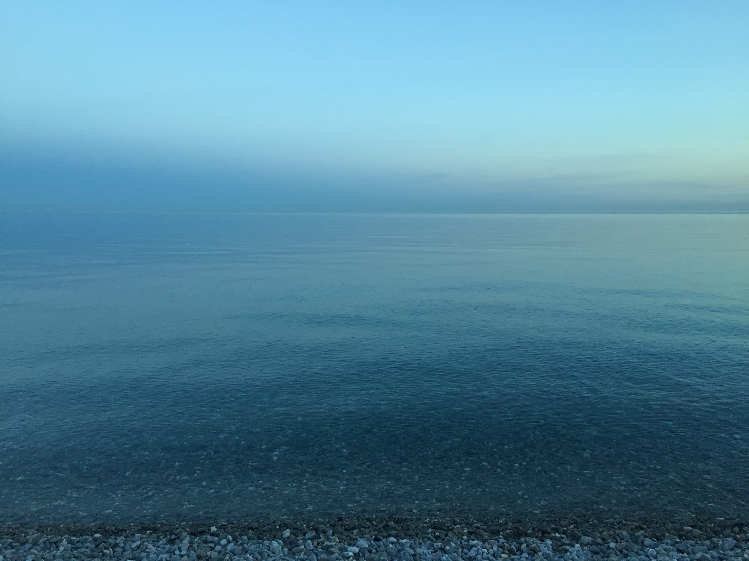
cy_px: 280
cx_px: 374
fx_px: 627
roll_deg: -1.5
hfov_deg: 61.7
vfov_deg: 48.2
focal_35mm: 29
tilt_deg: -4.0
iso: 40
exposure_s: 1/33
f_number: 2.2
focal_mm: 4.15
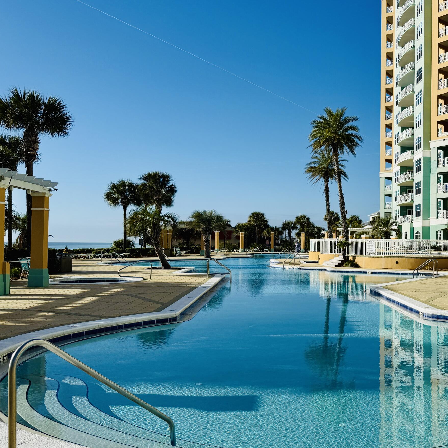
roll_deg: -0.4
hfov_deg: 44.8
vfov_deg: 46.0
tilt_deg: +2.3
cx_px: 324
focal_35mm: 36
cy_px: 224
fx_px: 527
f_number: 1.78
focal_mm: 6.76
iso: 80
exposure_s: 1/9091
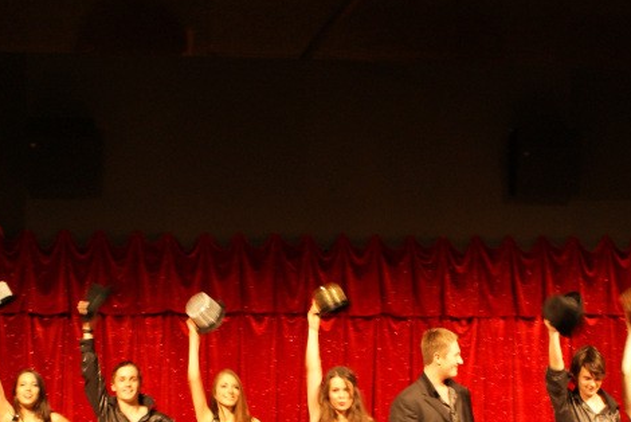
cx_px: 307
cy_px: 368
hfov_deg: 23.9
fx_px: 1491
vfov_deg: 15.9
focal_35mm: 85
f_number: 4.5
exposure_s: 1/15
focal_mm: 26
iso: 400
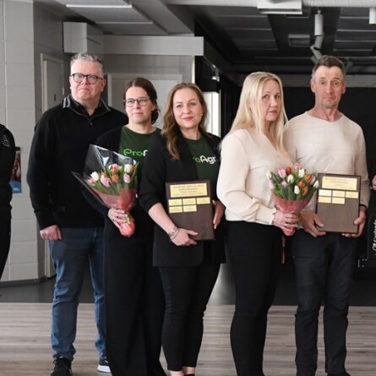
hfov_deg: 19.4
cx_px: 324
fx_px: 1081
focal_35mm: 88
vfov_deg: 19.6
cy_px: 261
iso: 2500
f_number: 2.8
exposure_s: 1/125
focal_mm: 30
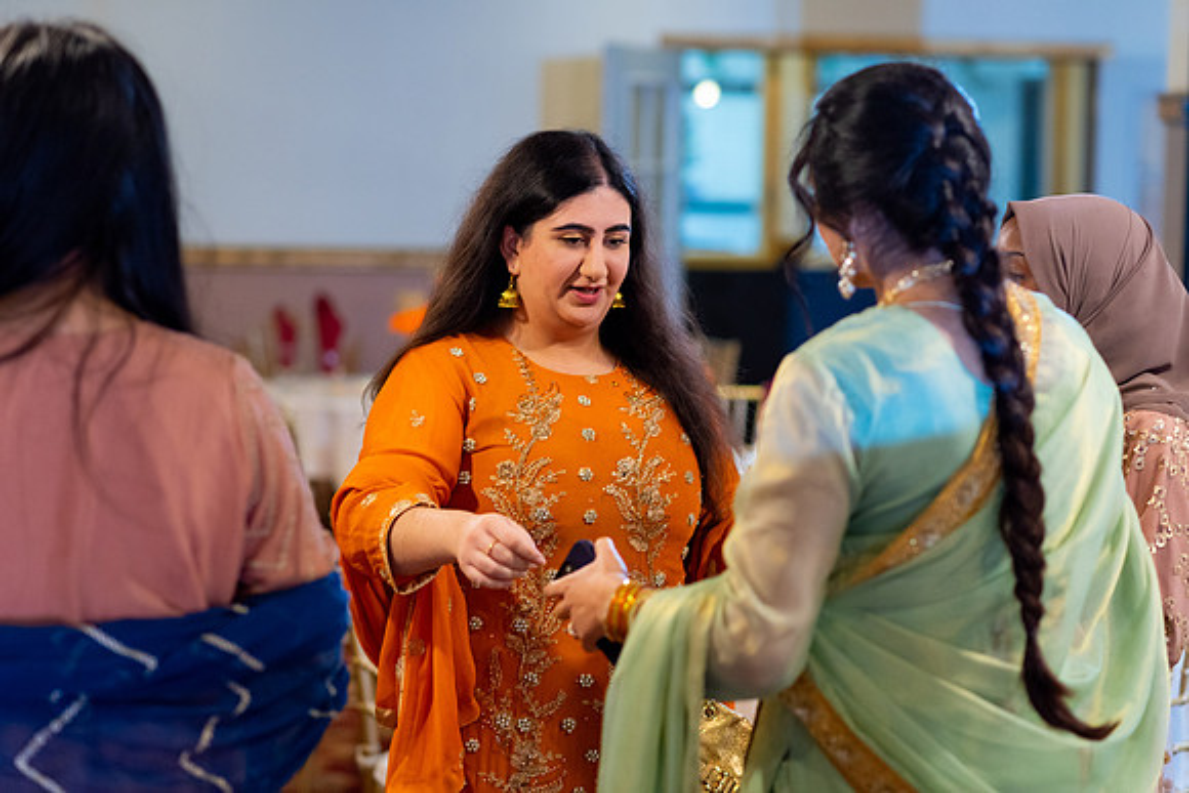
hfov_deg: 23.9
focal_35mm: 85
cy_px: 396
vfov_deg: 16.1
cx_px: 594
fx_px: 2808
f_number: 2.8
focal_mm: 85
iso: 1000
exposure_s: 1/160
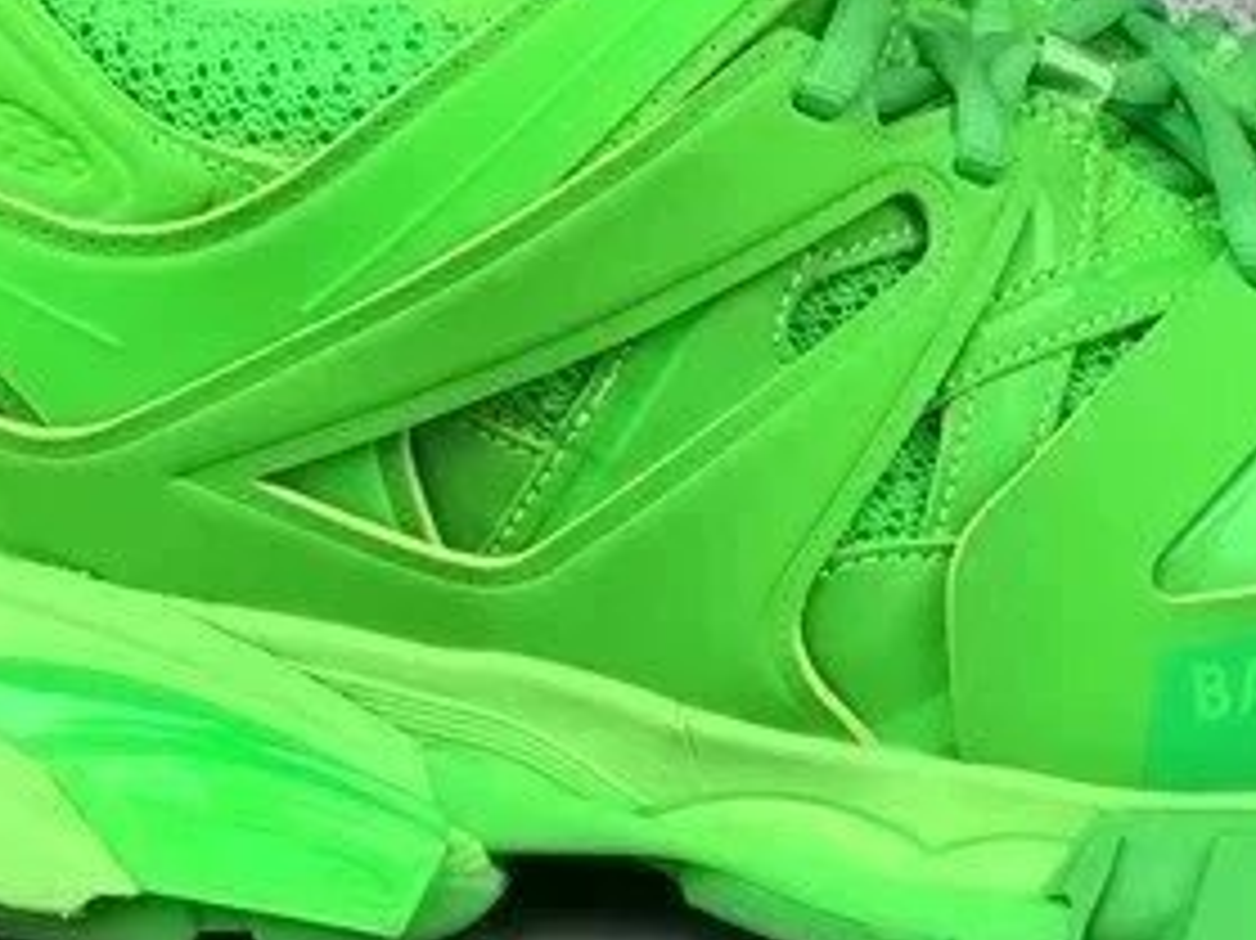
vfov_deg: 14.7
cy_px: 807
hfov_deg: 19.6
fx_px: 3627
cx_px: 819
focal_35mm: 100
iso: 25
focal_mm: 3.3
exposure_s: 1/218
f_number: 2.4
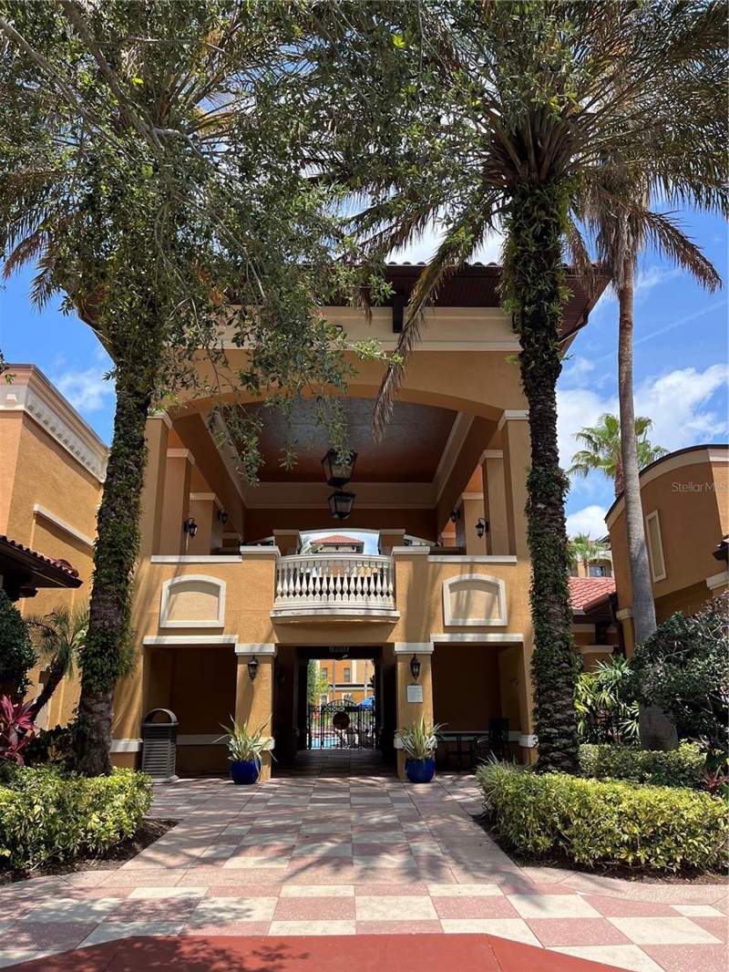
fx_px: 730
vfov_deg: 67.3
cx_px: 364
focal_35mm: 26
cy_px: 486
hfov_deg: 53.1
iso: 50
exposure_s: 1/1389
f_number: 1.6
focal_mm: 5.1
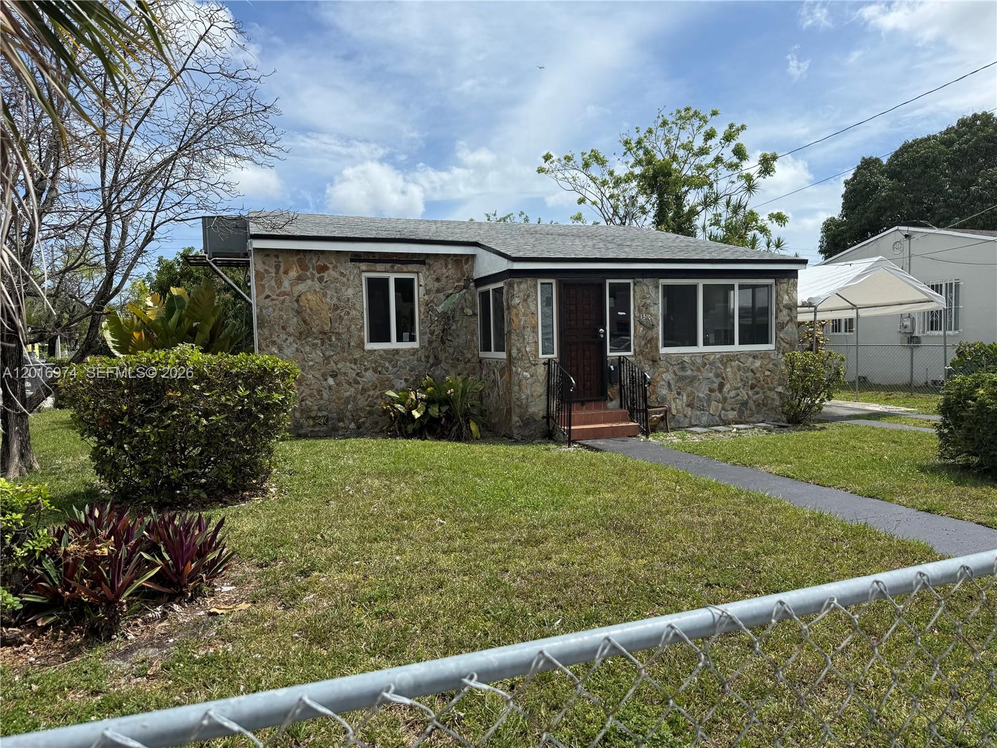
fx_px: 691
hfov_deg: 71.6
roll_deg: +1.3
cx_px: 498
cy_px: 374
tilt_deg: -2.8
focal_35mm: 24
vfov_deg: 56.8
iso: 80
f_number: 1.78
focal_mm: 6.76
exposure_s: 1/5714
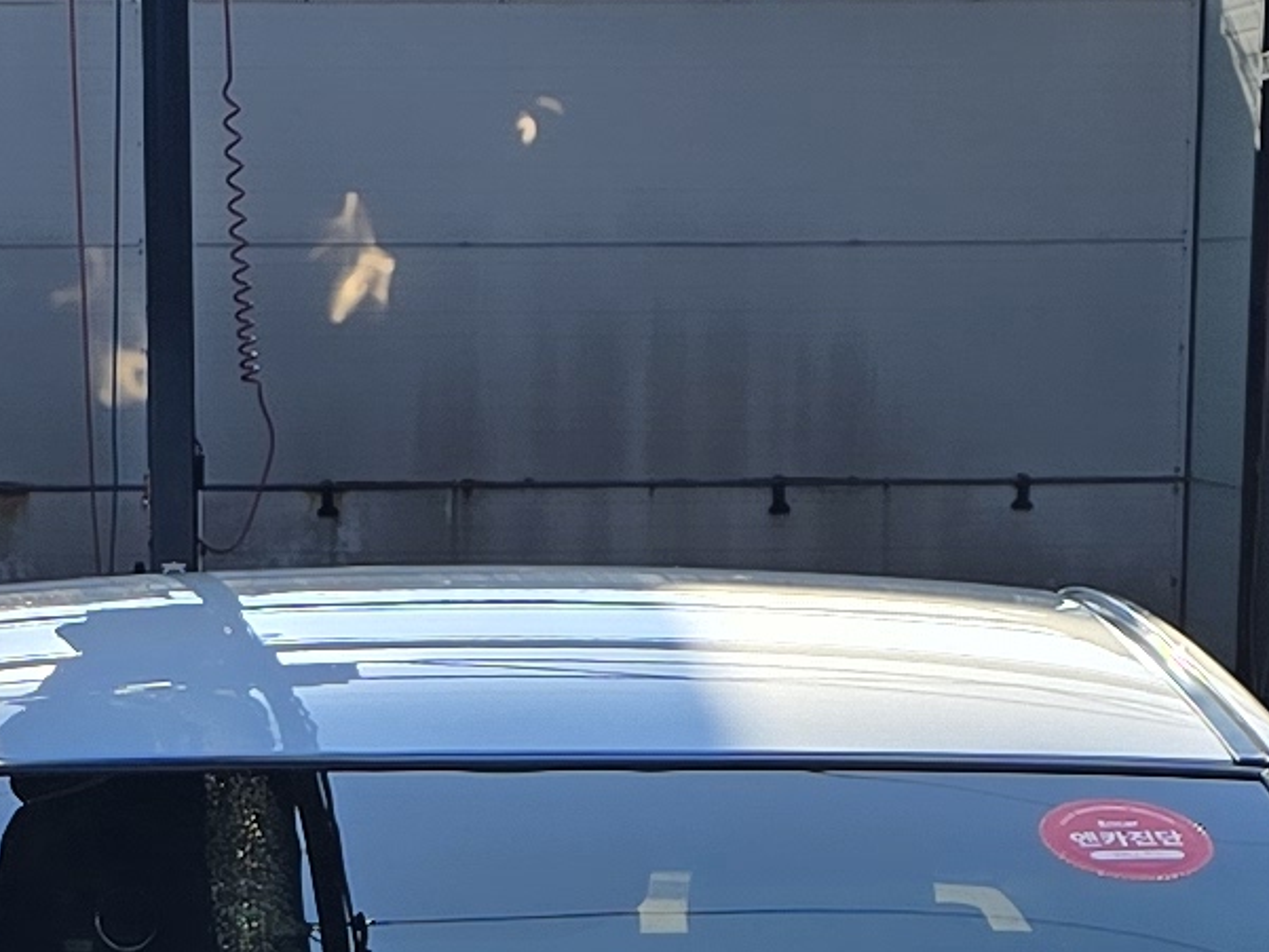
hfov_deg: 12.9
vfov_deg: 9.3
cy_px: 1706
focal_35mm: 153
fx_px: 5610
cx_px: 473
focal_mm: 6.3
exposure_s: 1/812
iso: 12
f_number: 1.7
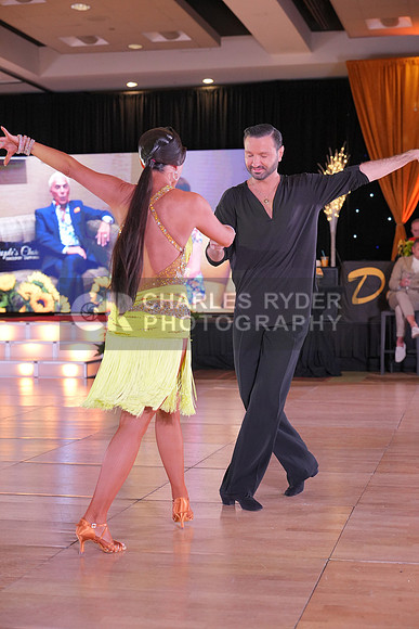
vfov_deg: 31.9
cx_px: 210
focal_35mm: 63
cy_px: 314
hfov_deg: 21.6
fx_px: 1099
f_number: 4
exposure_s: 1/400
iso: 2500
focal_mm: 63
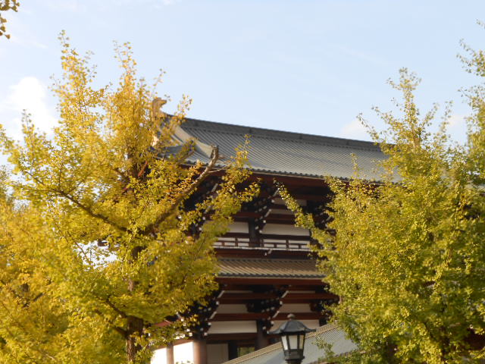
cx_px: 242
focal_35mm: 49
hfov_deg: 38.9
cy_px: 182
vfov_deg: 29.7
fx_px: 687
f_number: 4.8
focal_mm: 8.8
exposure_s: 1/160
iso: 80
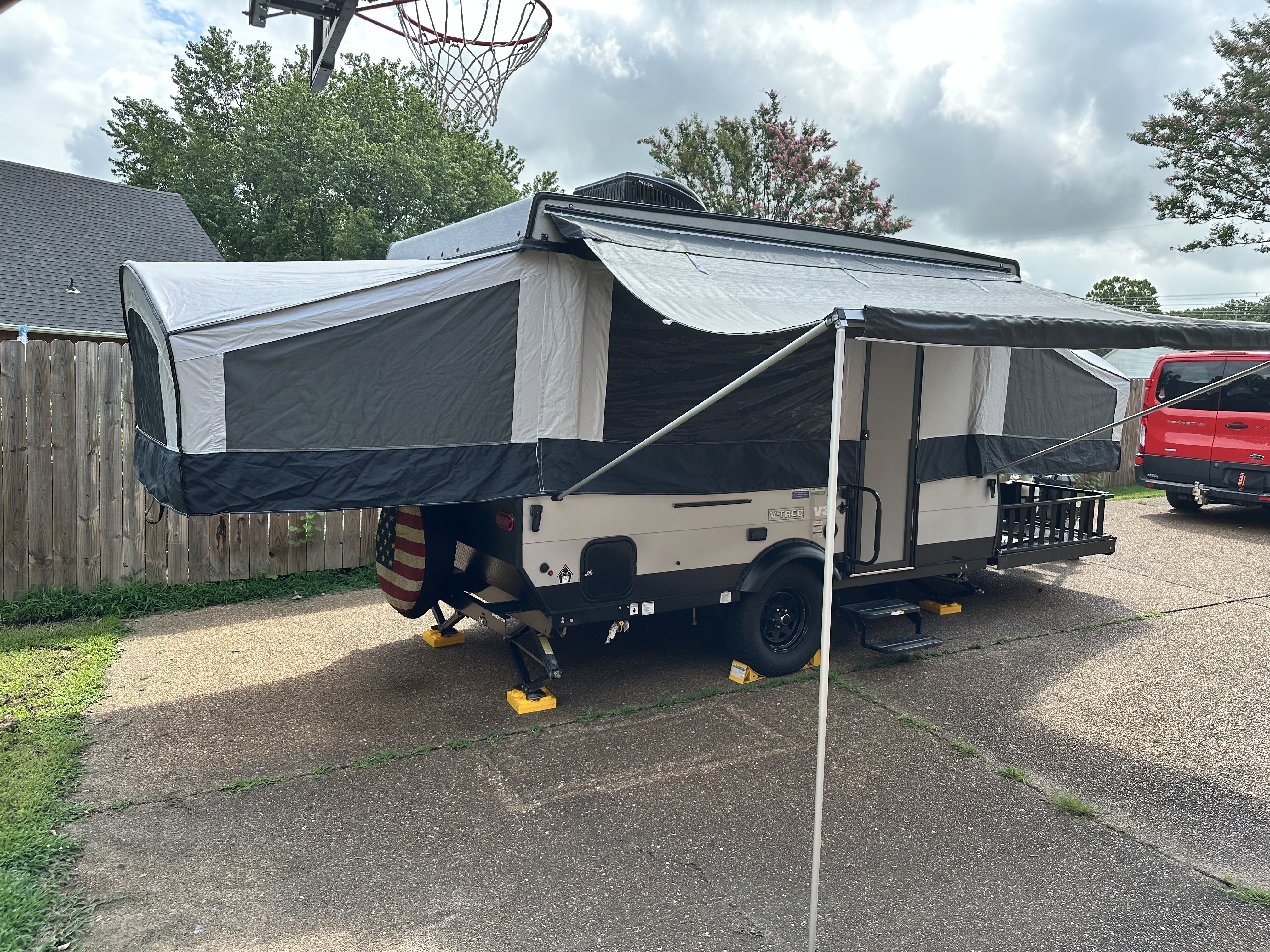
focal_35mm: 24
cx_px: 635
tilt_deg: -4.8
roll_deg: -1.9
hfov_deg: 71.6
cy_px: 476
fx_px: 881
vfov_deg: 56.8
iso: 80
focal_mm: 6.86
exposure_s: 1/1664
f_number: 1.78
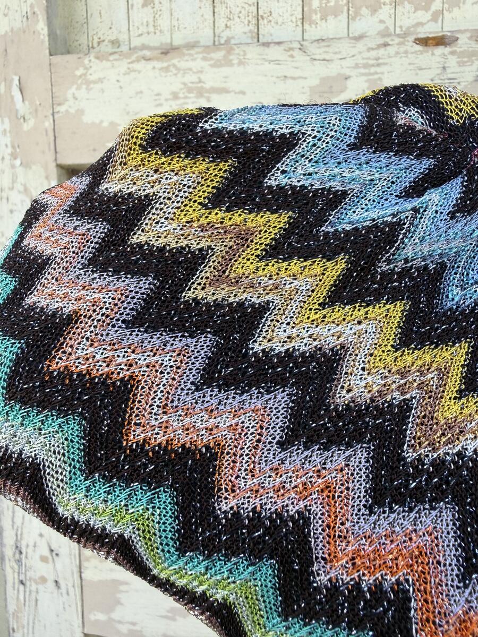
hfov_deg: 56.8
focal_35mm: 24
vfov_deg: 71.6
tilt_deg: -13.4
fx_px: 442
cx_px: 239
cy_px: 318
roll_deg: +2.1
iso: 40
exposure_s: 1/190
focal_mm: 2.22
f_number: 2.2
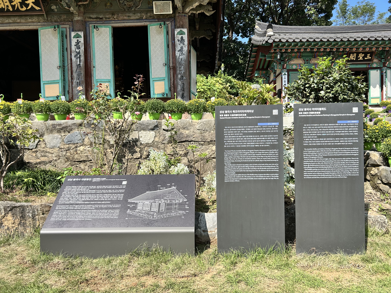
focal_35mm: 26
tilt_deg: -0.4
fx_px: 294
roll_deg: +0.6
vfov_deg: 53.1
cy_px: 146
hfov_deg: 67.3
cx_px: 196
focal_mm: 5.7
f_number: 1.5
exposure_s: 1/2762
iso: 50
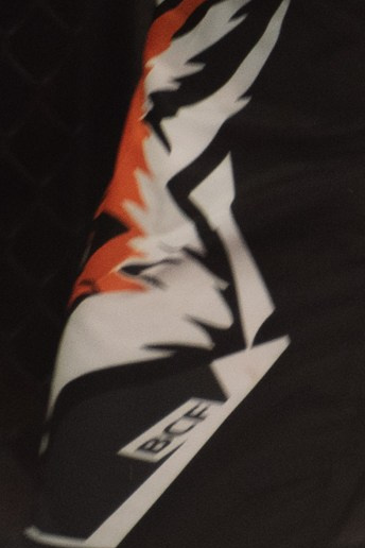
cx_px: 1061
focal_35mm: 543
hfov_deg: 2.5
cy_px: 91
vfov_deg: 3.8
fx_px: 8257
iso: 640
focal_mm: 80
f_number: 4
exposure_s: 1/320
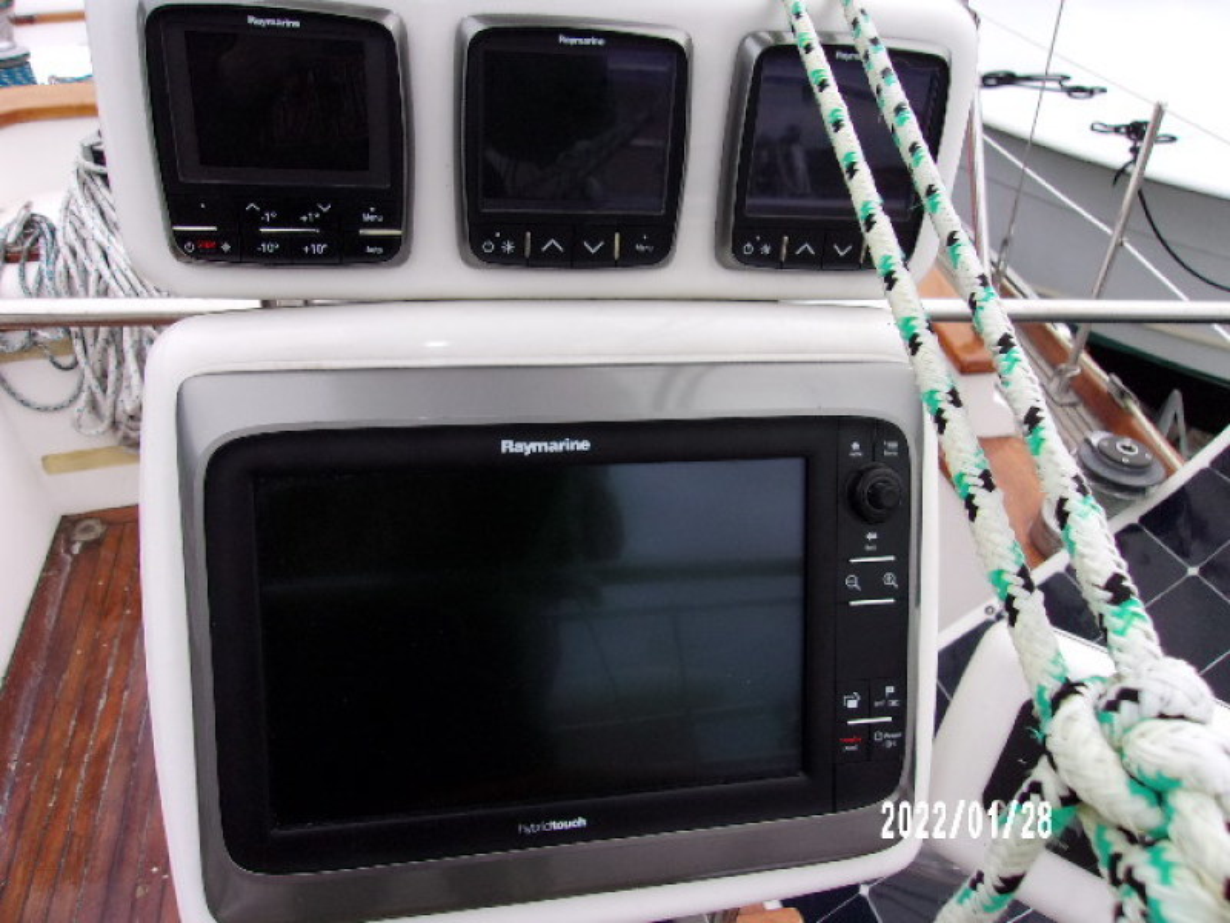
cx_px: 615
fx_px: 959
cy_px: 462
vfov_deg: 51.4
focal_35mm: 27
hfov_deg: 65.3
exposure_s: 1/120
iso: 200
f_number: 10.4
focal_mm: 4.9
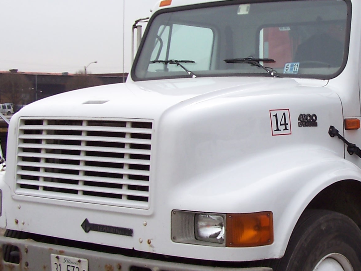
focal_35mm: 75
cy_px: 144
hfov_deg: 25.3
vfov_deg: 19.6
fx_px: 782
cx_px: 311
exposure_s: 1/500
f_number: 4
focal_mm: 6.3
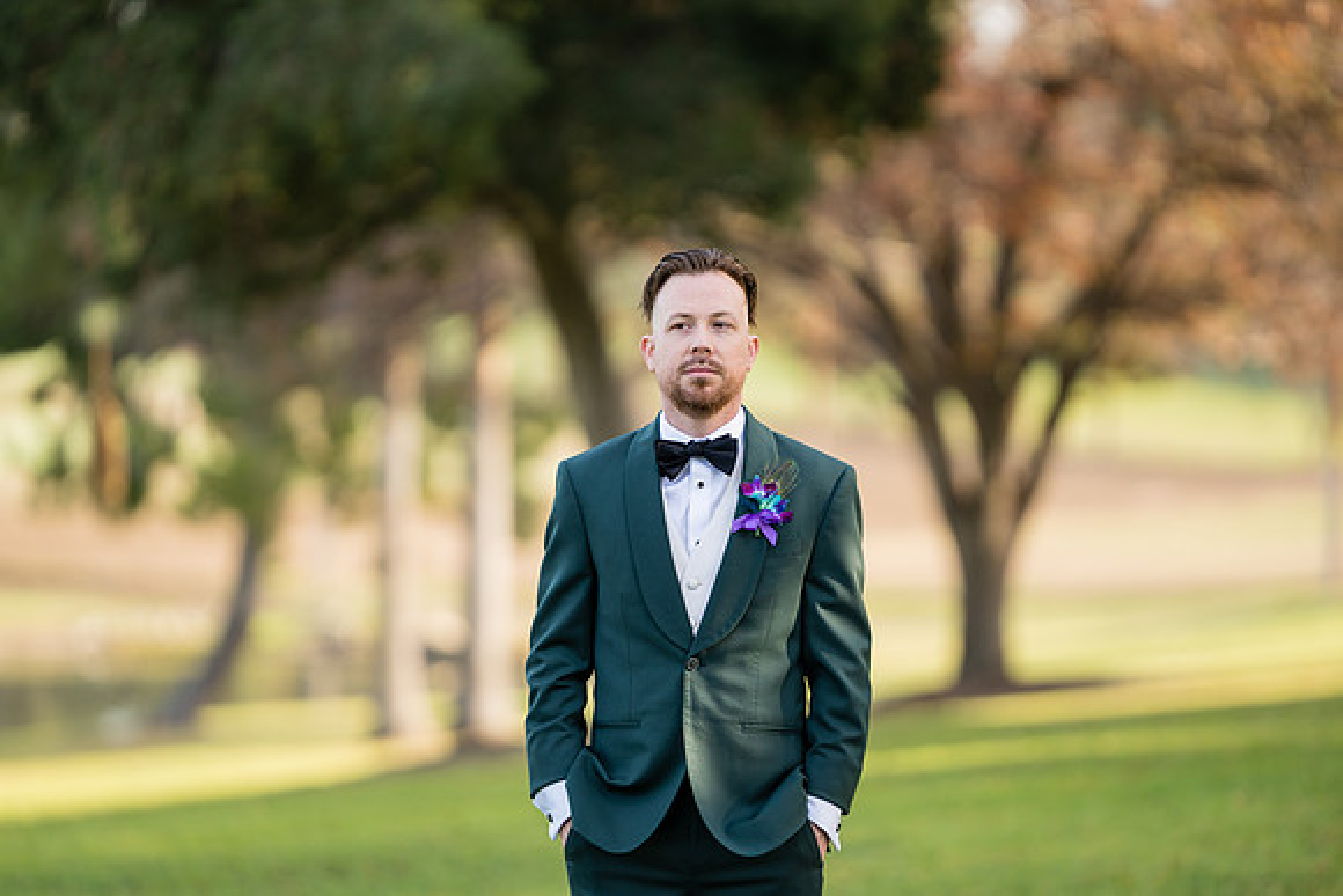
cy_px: 448
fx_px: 5037
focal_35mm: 135
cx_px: 672
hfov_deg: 15.2
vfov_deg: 10.2
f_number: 1.8
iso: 100
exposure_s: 1/1000
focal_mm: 135
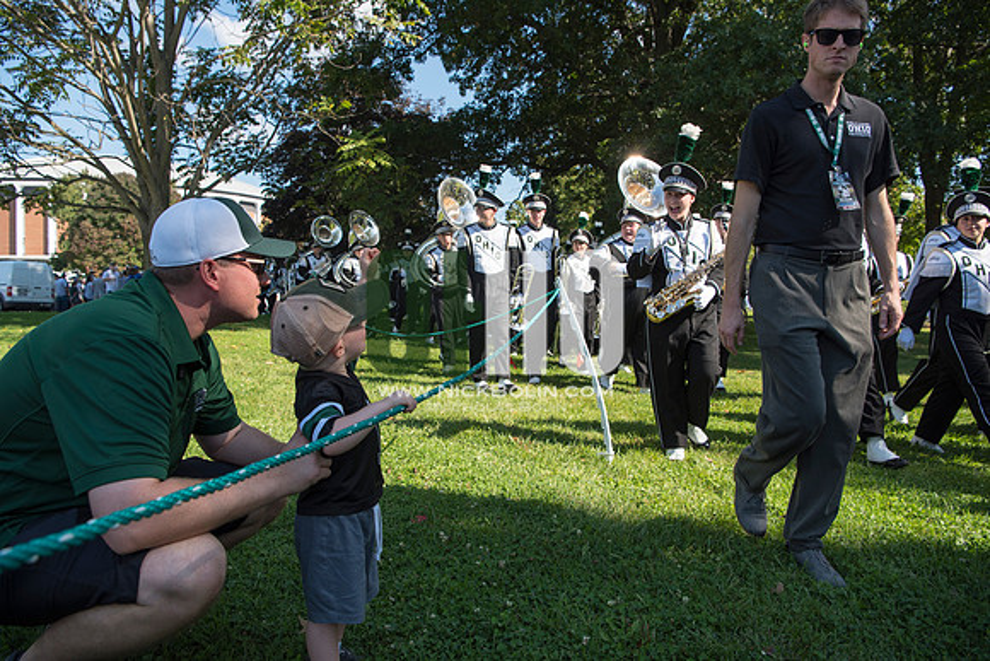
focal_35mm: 24
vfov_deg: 53.2
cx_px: 495
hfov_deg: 73.7
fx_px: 660
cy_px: 330
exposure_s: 1/800
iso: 200
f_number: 5.6
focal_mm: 24
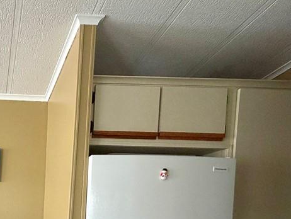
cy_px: 226
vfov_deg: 39.3
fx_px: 261
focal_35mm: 31
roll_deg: -1.3
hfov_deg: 47.4
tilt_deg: -2.1
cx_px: -6
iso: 250
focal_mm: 2.22
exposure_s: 1/120
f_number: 2.2
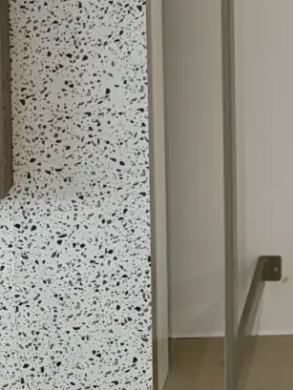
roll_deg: +0.1
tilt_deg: -4.7
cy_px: -346
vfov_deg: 14.0
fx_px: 1376
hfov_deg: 11.3
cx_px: 518
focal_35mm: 122
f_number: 1.6
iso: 80
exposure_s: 1/100
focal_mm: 5.96
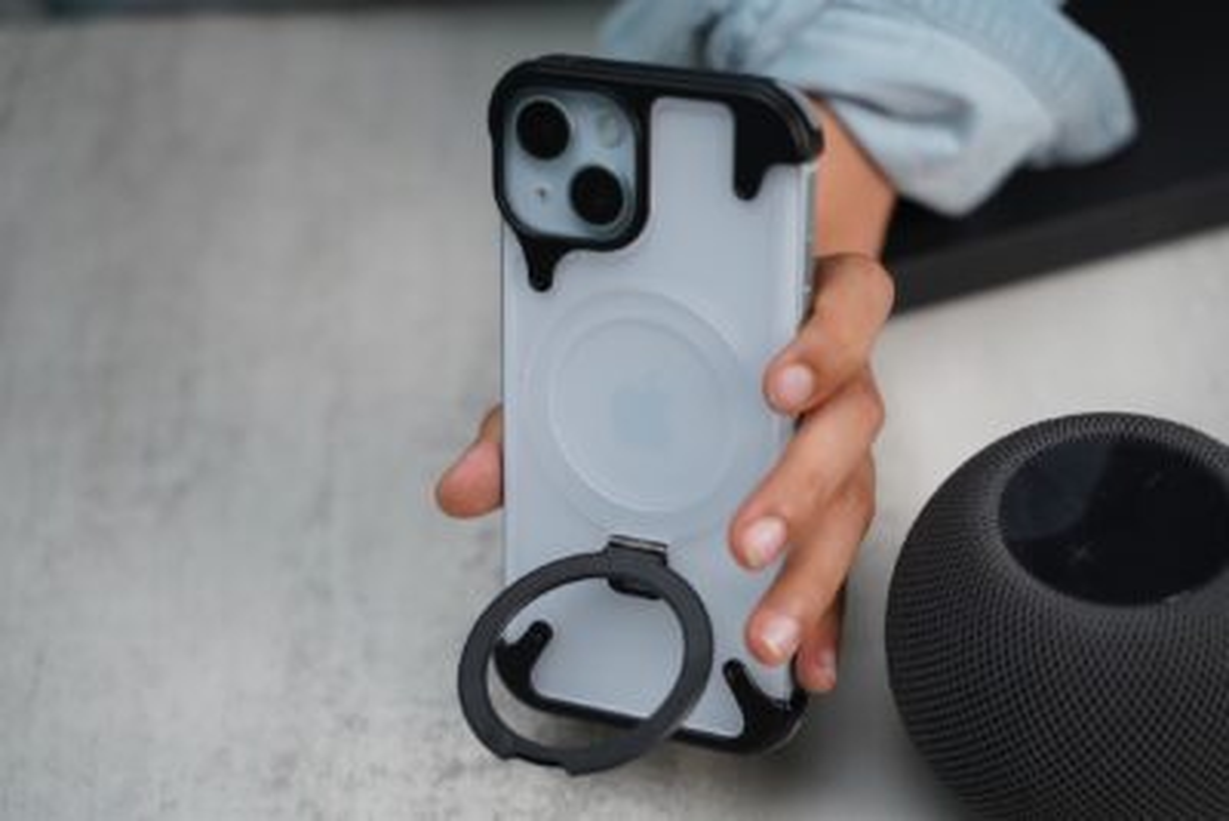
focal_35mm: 75
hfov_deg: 27.0
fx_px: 2561
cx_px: 614
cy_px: 410
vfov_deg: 18.2
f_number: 3.5
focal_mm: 75
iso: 1600
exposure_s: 1/160
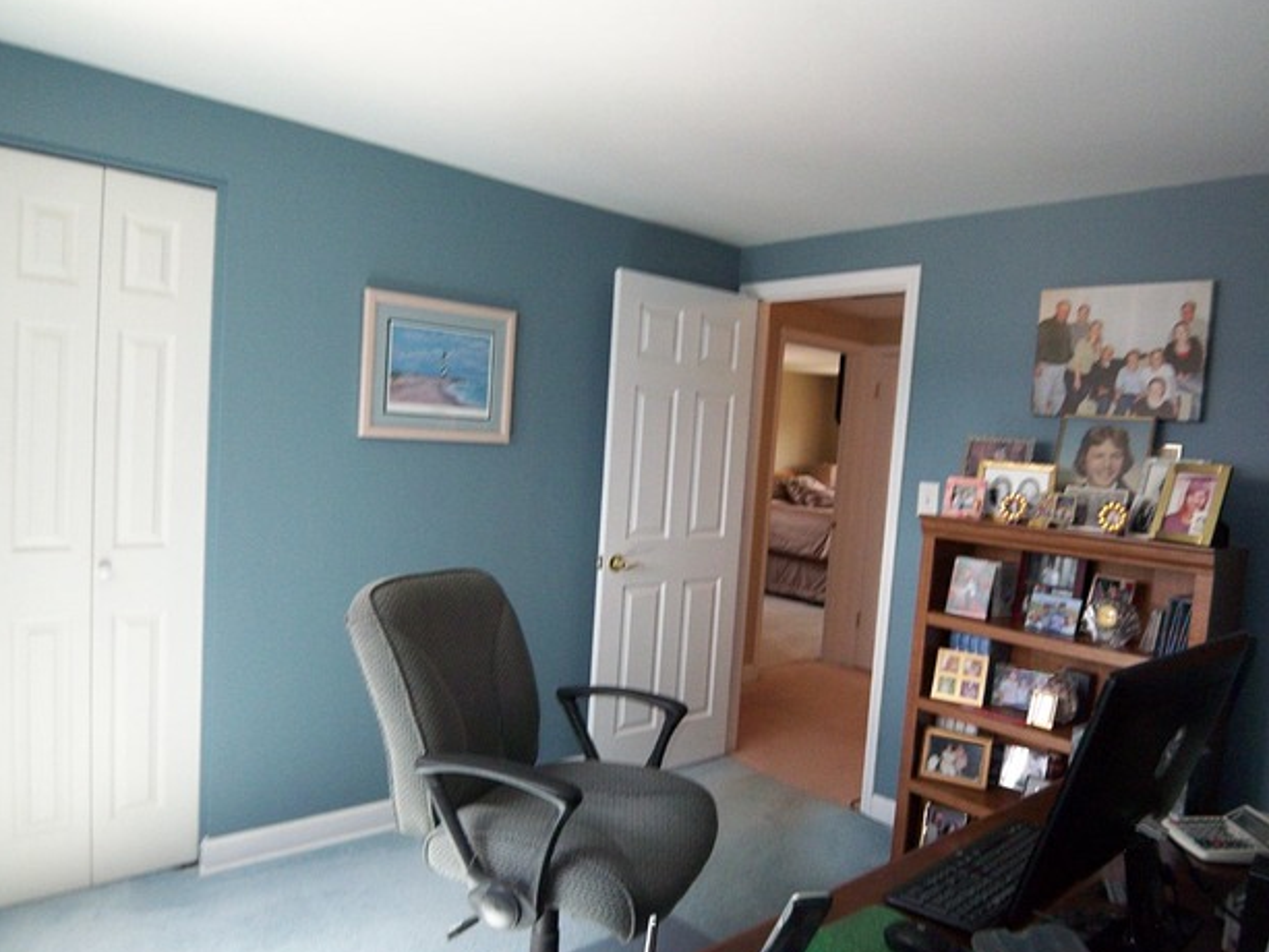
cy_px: 484
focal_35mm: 24
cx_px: 642
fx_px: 880
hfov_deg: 71.6
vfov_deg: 56.8
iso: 160
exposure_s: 1/30
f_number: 2.8
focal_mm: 3.8
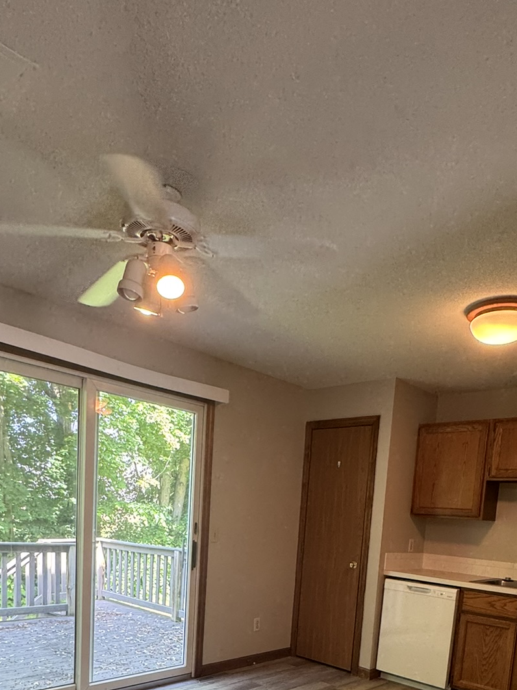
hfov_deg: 51.3
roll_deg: -3.8
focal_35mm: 27
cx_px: 264
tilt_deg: -7.6
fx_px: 538
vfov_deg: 58.4
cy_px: 585
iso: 160
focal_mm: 2.22
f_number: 2.2
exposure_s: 1/60
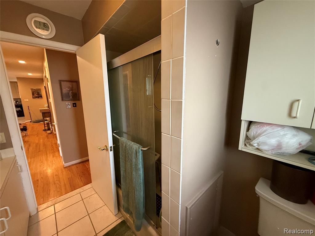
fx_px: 127
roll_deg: +0.1
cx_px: 158
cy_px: 118
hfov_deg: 102.1
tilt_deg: -11.0
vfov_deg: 85.7
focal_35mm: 14
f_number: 2.2
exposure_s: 1/60
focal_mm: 2.22
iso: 500
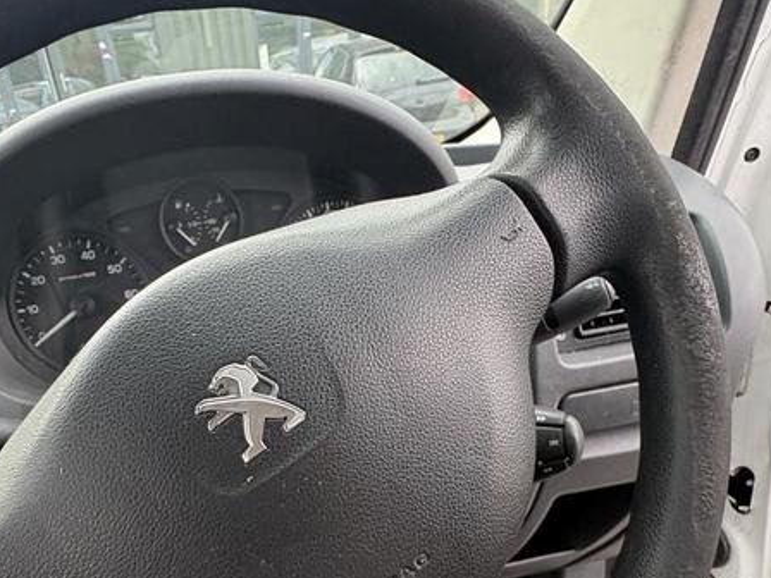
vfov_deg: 47.4
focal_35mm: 28
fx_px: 624
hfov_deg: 62.9
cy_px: 452
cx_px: 313
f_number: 2.2
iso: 100
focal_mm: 2.22
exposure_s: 1/109
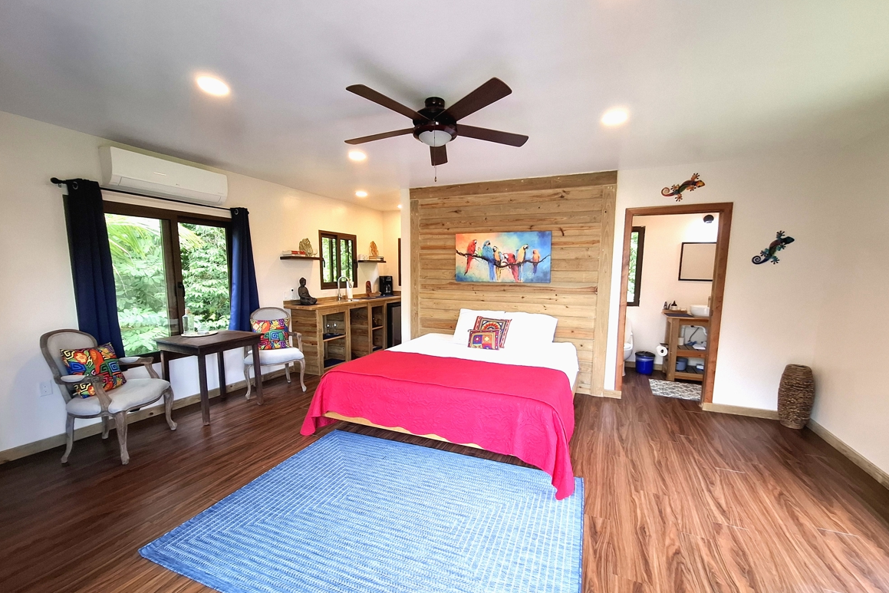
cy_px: 321
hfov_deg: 104.2
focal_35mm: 14
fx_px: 346
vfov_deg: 81.1
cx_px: 446
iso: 64
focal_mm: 1.74
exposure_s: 1/40
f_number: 2.2
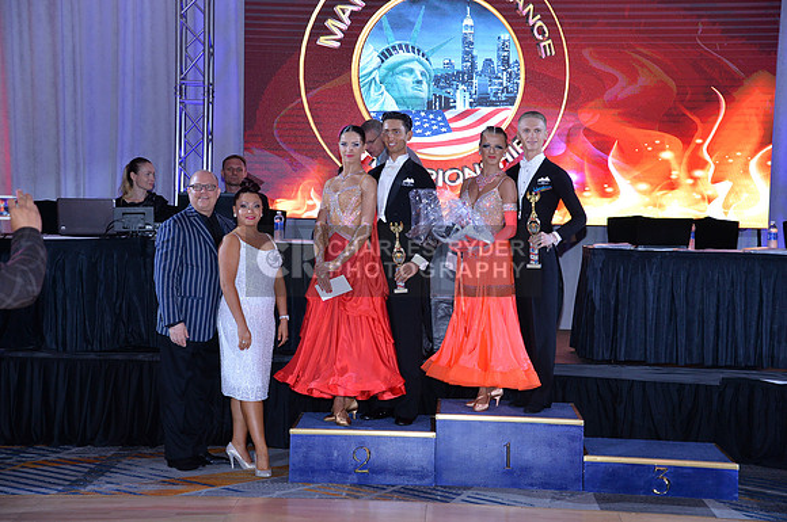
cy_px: 261
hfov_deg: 32.4
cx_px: 394
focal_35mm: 62
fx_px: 1353
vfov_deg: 21.8
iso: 1600
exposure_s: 1/250
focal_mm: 62
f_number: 5
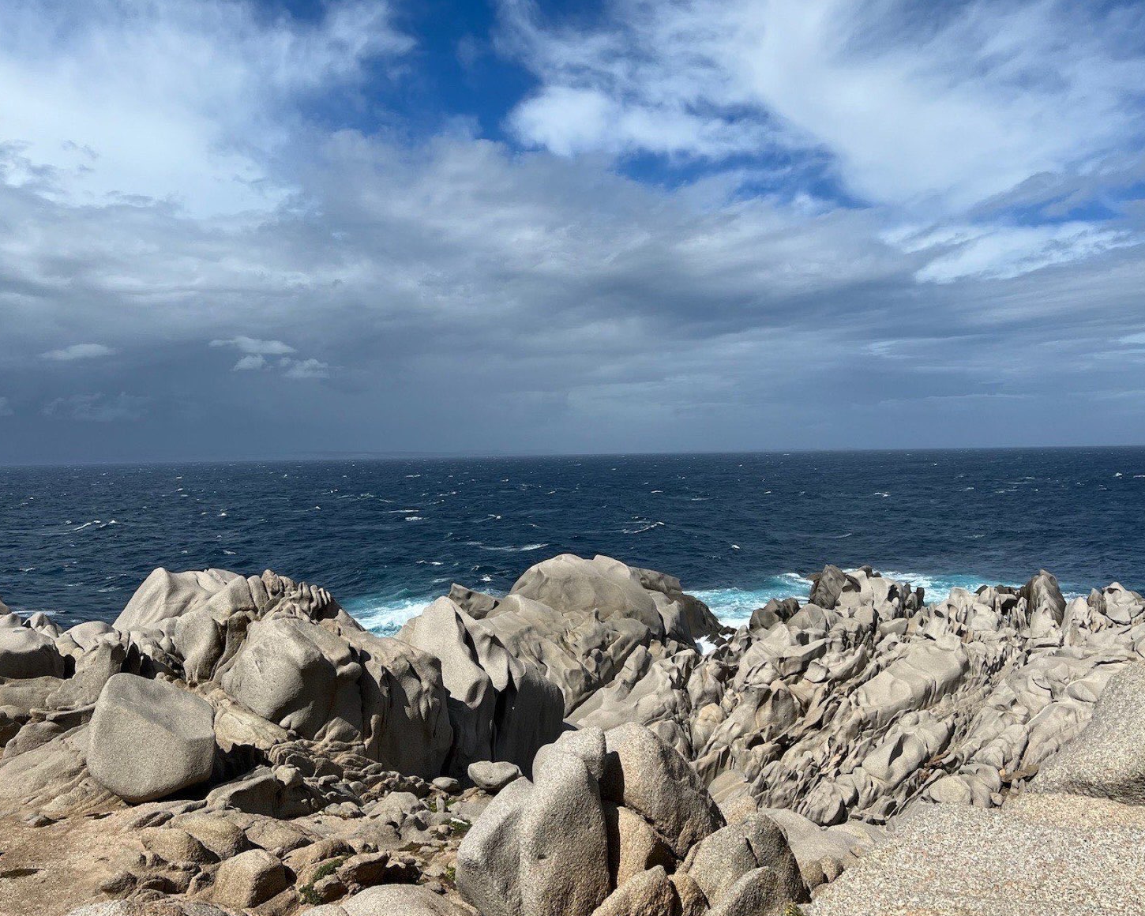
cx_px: 576
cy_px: 460
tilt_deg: +0.8
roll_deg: +1.8
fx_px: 949
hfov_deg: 62.2
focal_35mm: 28
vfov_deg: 51.5
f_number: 1.5
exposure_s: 1/9434
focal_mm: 5.7
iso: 50
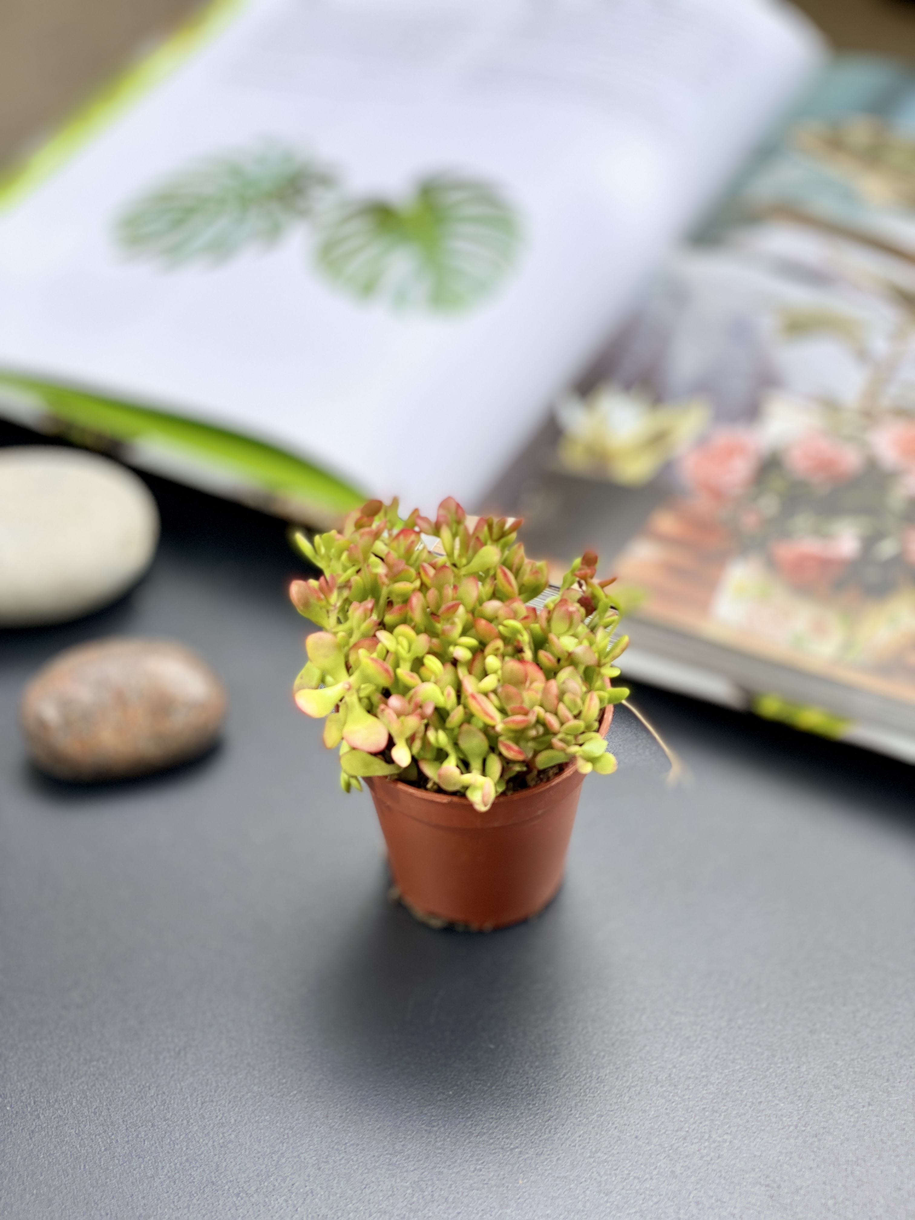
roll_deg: +0.3
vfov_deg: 36.8
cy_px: 610
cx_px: 458
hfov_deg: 28.0
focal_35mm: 52
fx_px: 1833
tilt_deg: -42.0
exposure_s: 1/161
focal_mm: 6
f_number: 2
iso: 20
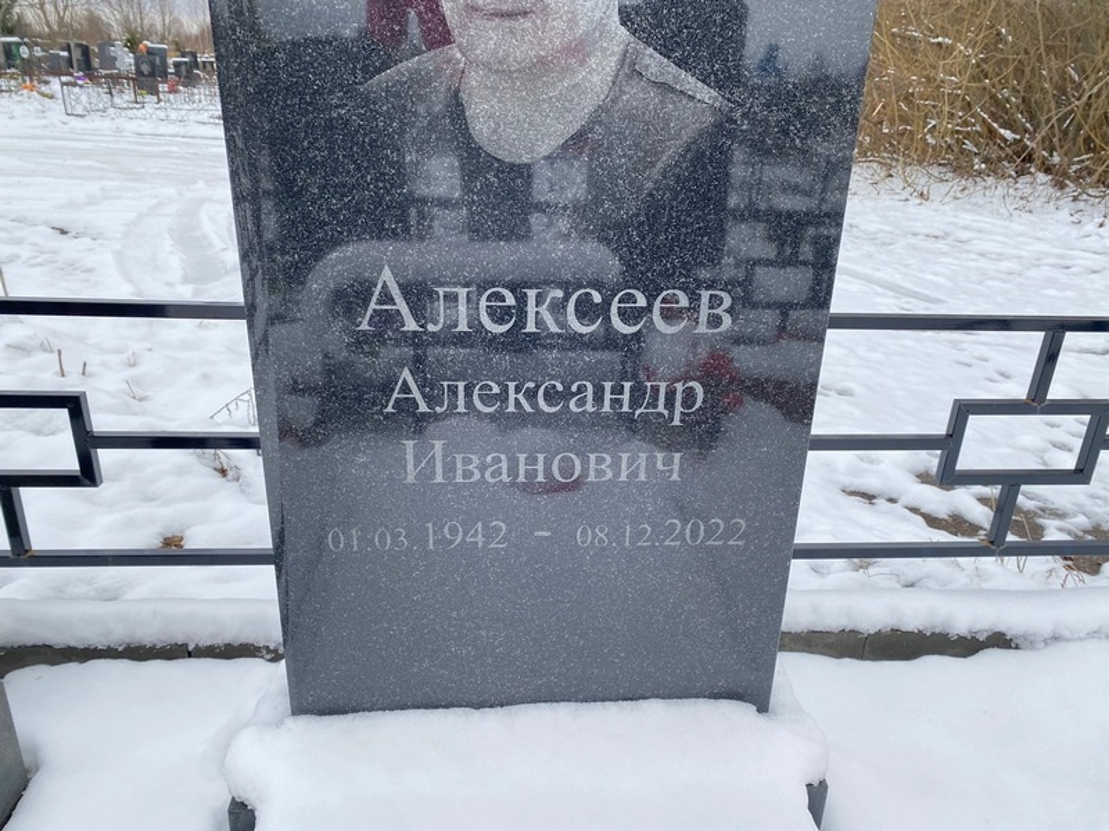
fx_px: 833
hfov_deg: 67.3
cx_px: 554
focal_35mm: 26
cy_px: 416
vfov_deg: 53.1
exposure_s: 1/122
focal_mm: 4.25
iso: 40
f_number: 1.8
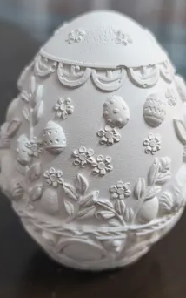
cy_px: 158
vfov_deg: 35.1
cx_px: 117
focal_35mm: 58
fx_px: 470
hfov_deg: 22.3
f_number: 1.65
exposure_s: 1/20
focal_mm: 6.14
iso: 2000
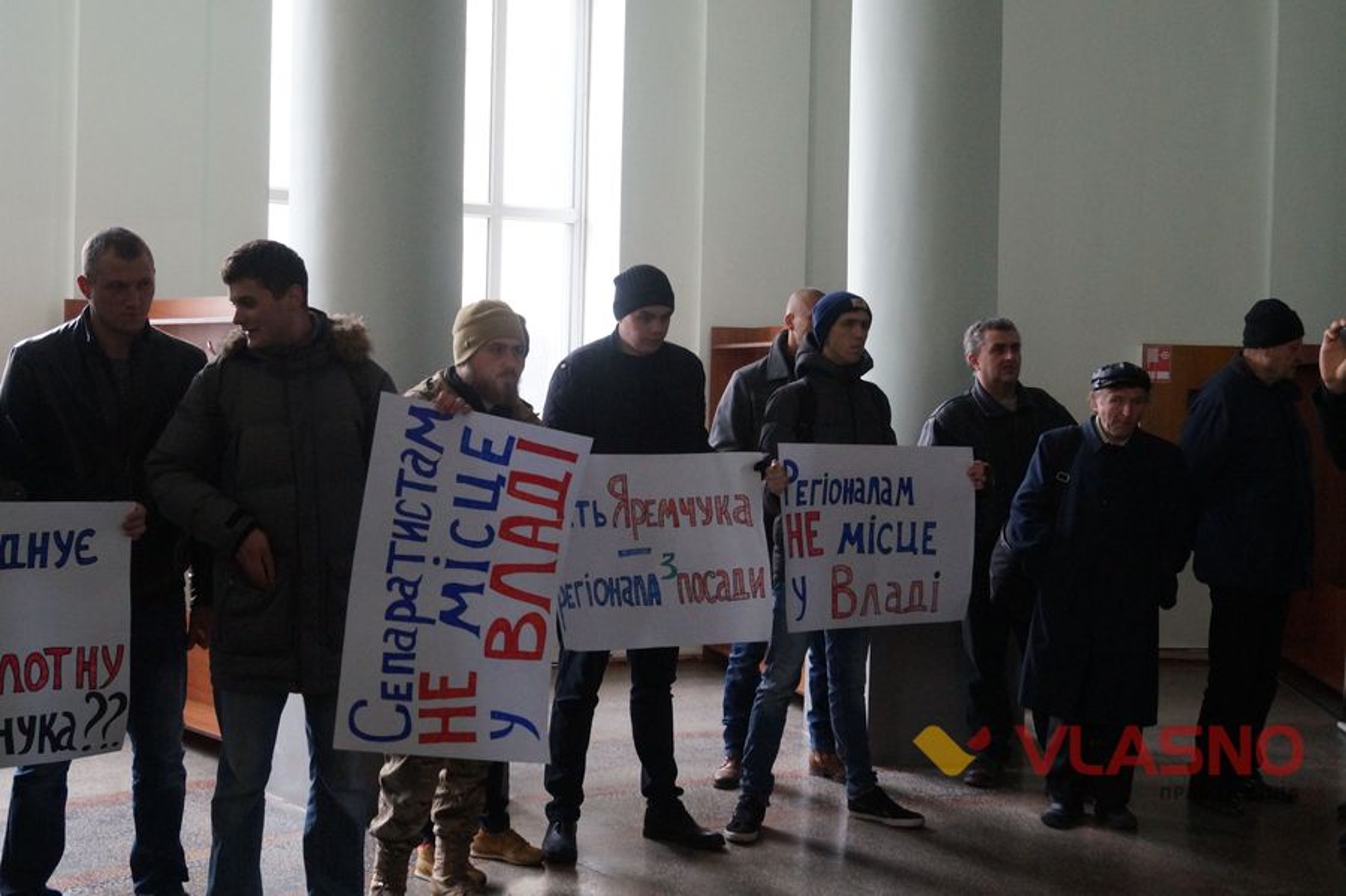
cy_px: 448
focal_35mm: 45
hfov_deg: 43.6
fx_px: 1682
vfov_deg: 29.8
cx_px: 673
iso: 2500
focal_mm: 30
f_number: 6.3
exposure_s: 1/60
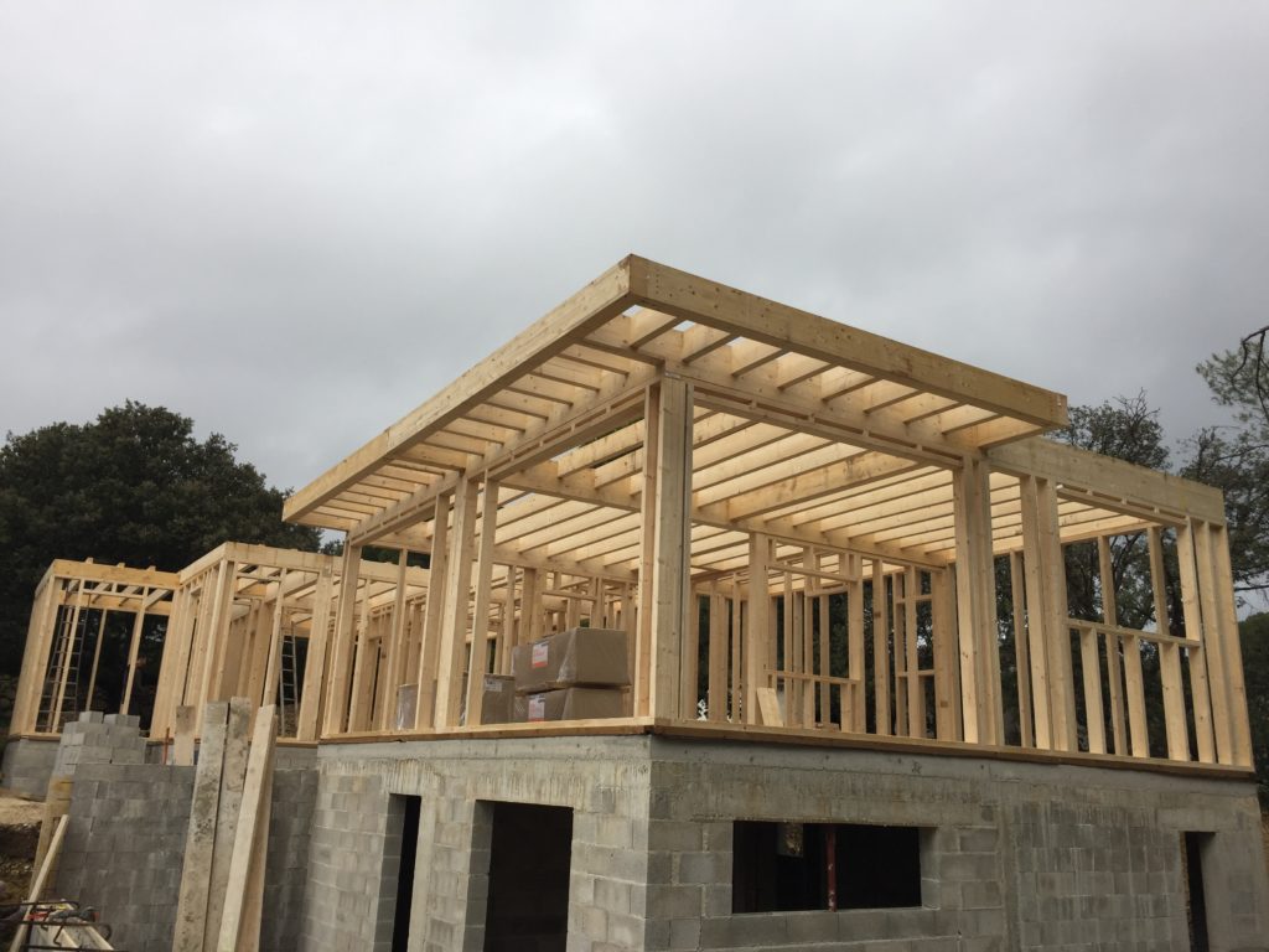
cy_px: 476
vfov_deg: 48.2
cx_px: 634
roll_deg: -2.2
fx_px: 1063
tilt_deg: +15.9
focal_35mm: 29
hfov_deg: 61.7
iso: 32
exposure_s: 1/257
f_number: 2.2
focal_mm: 4.15
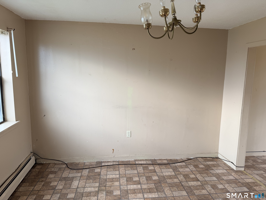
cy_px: 100
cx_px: 133
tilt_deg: -9.2
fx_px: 184
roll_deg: -1.2
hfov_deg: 71.6
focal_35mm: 24
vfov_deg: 56.8
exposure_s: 1/121
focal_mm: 6.76
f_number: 1.78
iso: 100
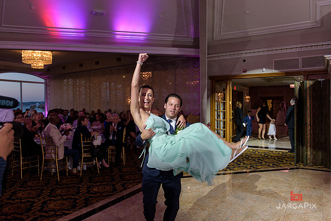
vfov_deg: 45.0
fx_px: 267
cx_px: 166
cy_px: 110
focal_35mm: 29
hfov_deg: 63.6
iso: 1000
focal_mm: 29
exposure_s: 1/125
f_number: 3.2
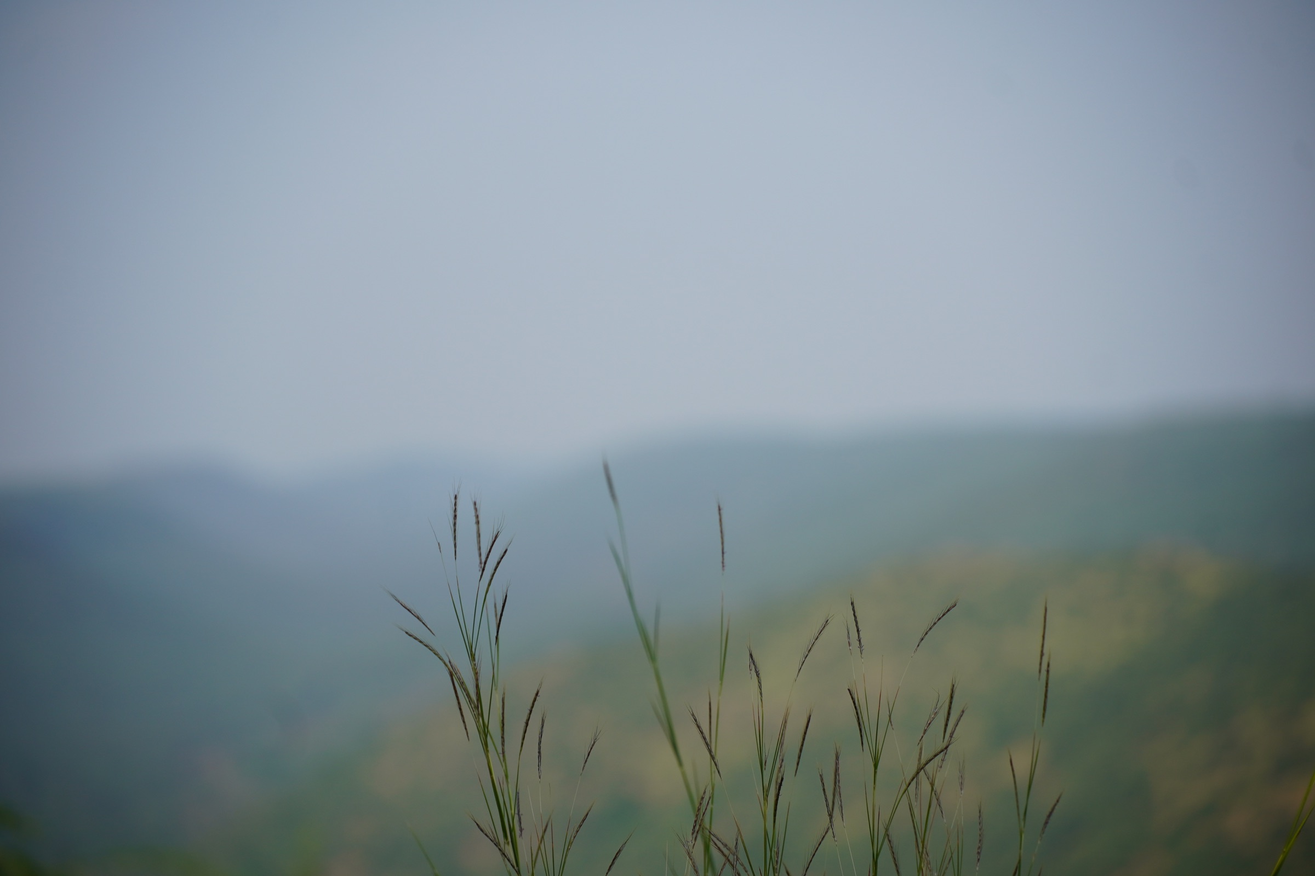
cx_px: 658
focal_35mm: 194
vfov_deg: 7.1
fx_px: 7068
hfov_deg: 10.6
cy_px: 438
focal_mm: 129
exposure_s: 1/400
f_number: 5.6
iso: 100
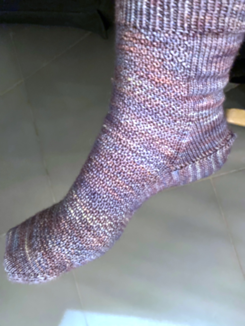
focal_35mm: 26
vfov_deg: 67.3
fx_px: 245
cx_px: 122
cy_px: 163
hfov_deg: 53.1
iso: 1000
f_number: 1.8
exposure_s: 1/30
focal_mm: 4.25
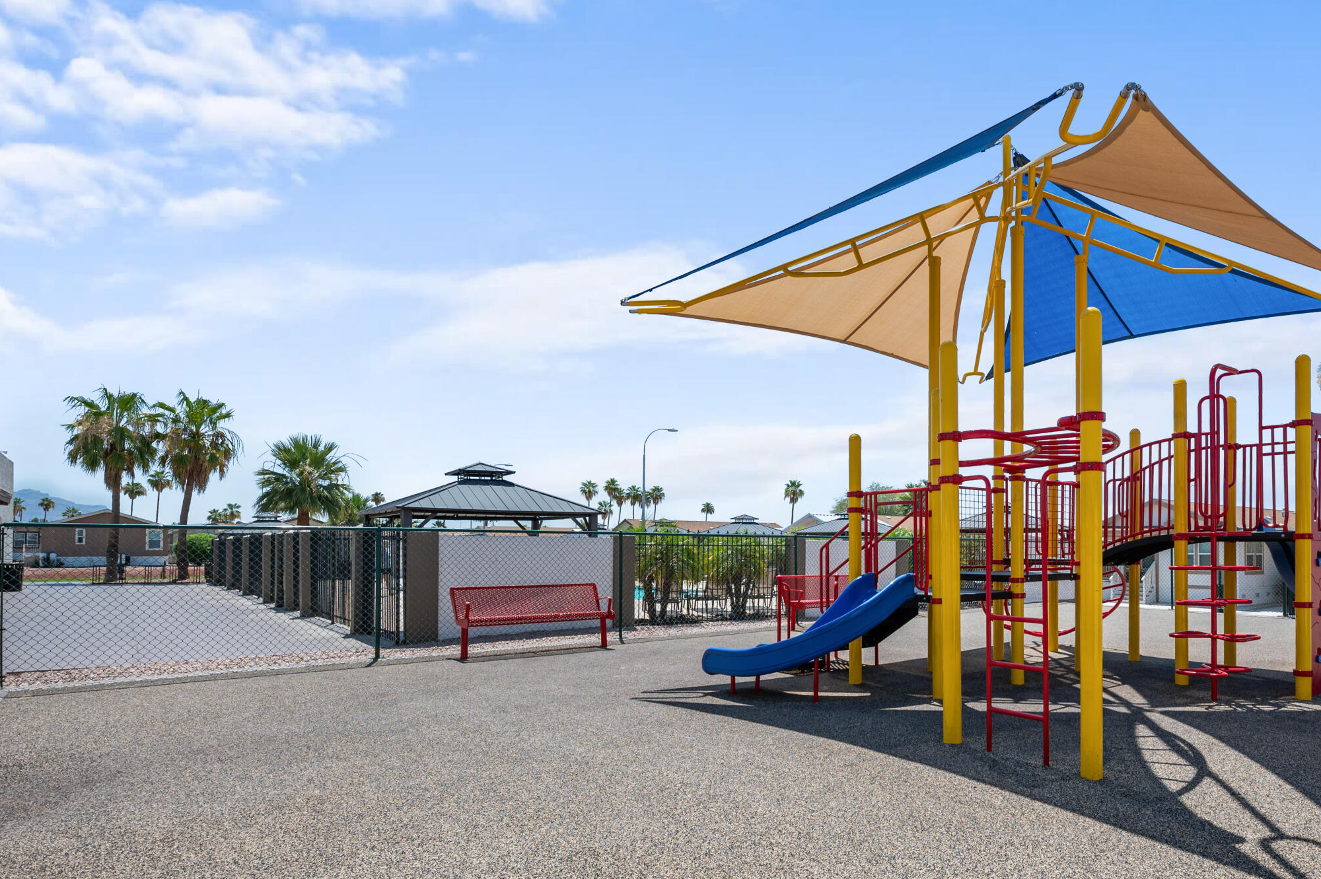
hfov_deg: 78.4
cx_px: 888
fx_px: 770
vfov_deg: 58.4
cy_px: 566
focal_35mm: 21
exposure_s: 1/640
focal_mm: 14
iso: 320
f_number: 9
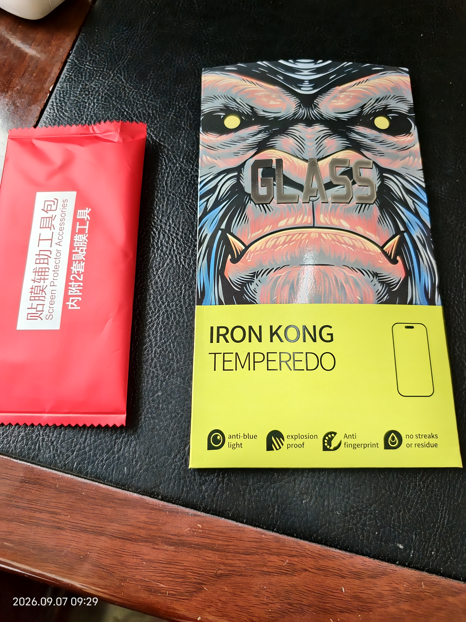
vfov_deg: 73.9
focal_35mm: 23
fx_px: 413
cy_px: 311
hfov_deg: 58.9
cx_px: 233
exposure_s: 1/141
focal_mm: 5.6
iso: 72
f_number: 1.57
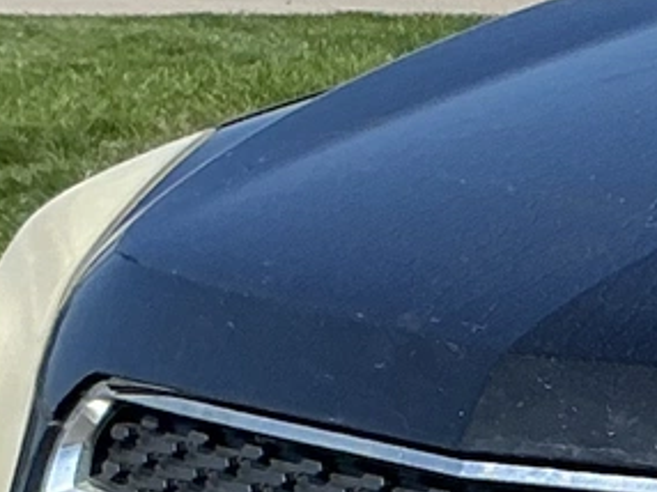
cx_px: 1620
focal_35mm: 196
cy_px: 623
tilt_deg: -10.5
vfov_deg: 7.5
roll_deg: -1.1
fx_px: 3717
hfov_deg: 9.0
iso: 25
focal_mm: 3
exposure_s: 1/1412
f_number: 1.8
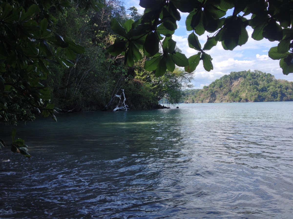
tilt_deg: -4.3
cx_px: 146
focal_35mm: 35
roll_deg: +1.3
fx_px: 296
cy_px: 110
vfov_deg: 40.7
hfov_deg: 52.6
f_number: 2.4
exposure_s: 1/569
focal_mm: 4.28
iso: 50
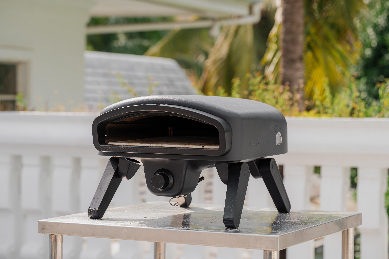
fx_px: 1134
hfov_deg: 19.5
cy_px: 130
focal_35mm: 105
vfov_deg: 13.0
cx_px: 194
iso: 160
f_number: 5.6
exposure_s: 1/400
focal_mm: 105
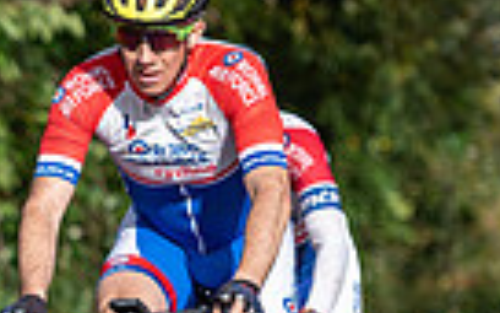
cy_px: 226
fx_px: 7713
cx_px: -294
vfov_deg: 2.3
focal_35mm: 566
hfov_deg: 3.7
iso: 200
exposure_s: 1/2000
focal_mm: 130
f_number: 3.5
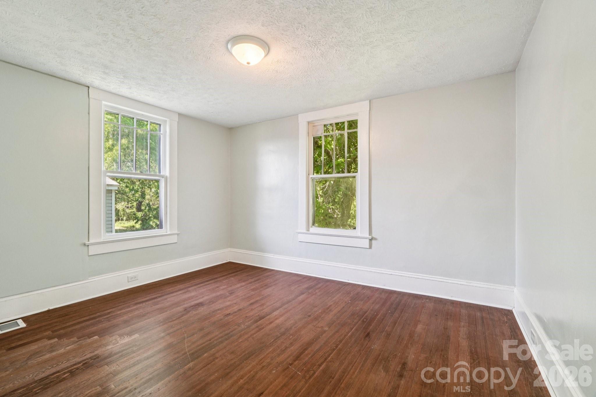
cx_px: 298
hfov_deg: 100.4
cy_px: 198
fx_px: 248
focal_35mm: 15
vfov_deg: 77.3
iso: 400
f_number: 8
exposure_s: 1/6
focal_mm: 10
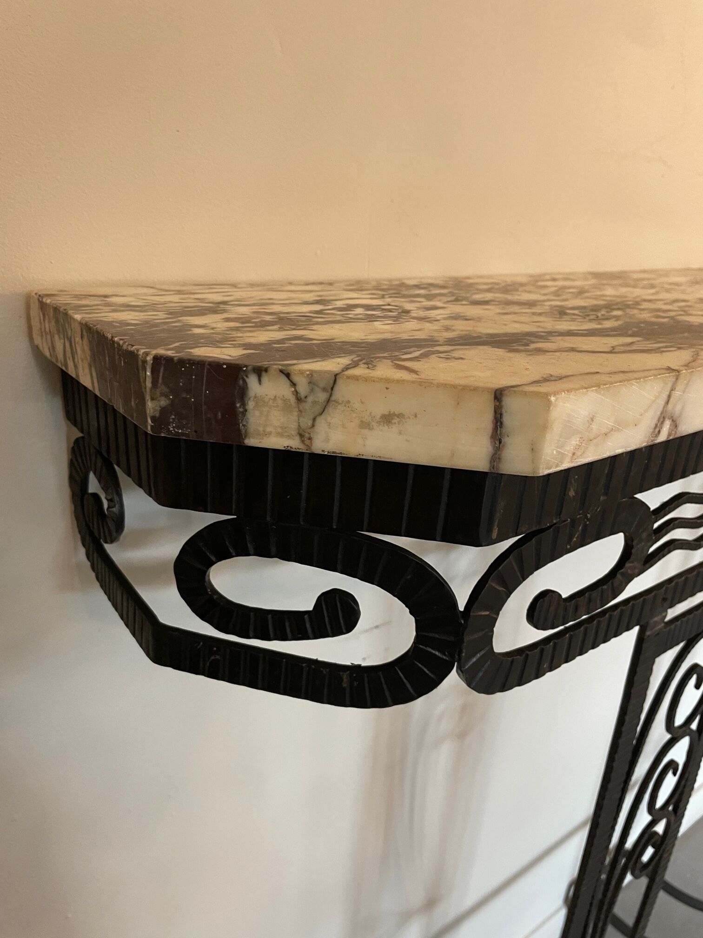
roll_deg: -2.2
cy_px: 469
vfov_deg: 67.3
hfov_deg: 53.1
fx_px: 704
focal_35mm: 26
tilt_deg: -20.1
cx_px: 352
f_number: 1.6
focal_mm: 4.2
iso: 200
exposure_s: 1/50
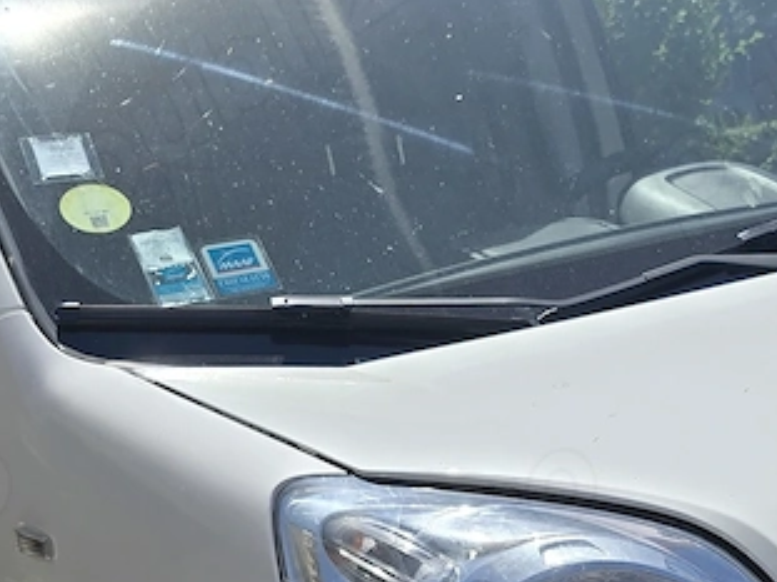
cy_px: 692
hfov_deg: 25.9
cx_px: 620
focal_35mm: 74
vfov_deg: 18.8
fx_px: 1660
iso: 12
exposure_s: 1/1093
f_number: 1.7
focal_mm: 6.3
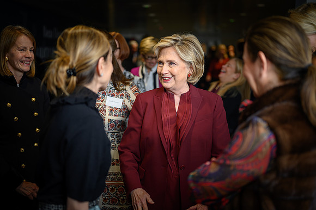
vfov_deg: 27.0
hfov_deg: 39.6
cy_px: 105
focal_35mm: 50
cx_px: 158
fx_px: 439
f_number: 1.8
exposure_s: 1/200
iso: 64
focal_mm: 50
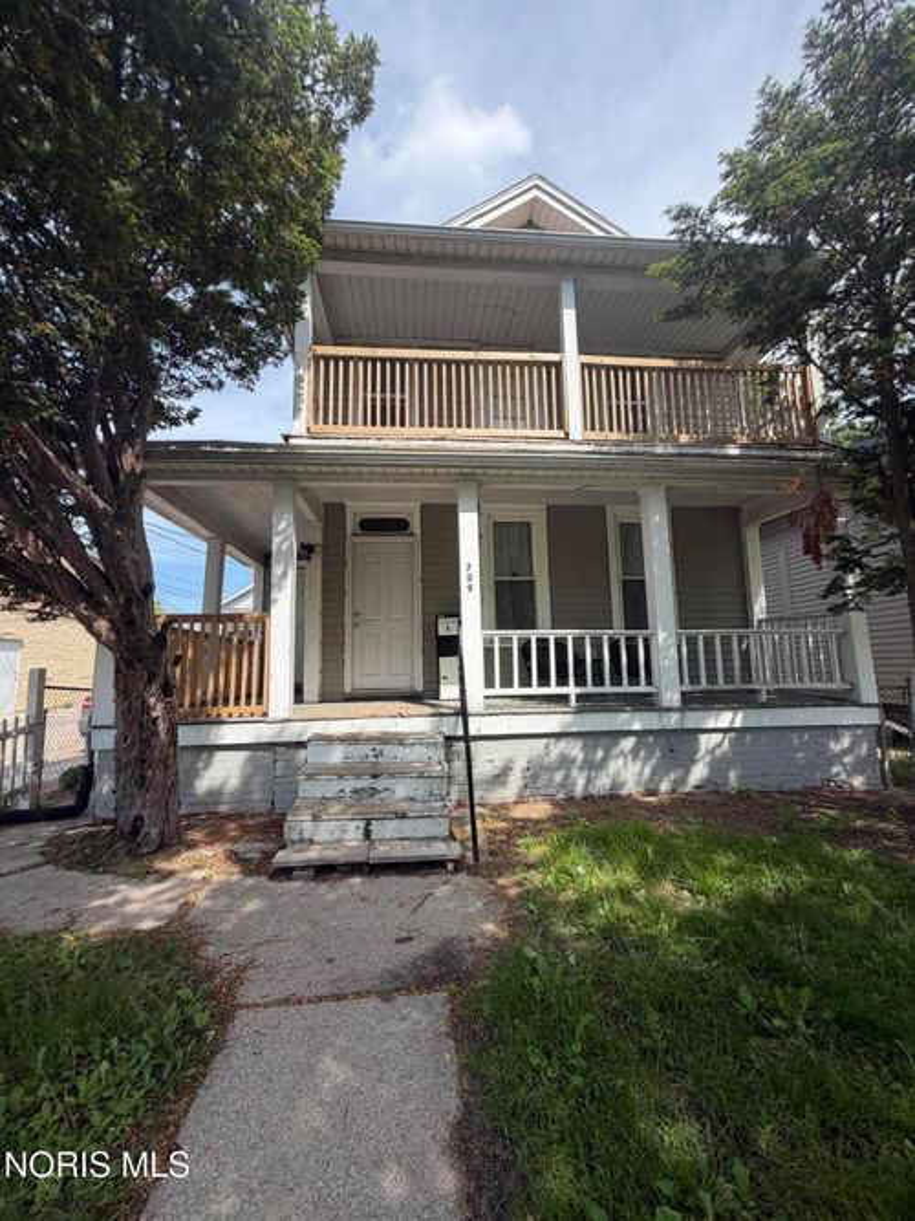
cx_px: 458
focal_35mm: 14
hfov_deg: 85.7
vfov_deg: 102.1
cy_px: 610
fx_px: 494
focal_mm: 2.22
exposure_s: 1/651
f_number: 2.2
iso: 40
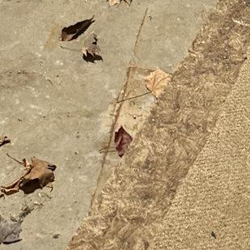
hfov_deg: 11.1
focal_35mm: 158
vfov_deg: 8.8
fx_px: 1291
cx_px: 129
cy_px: -529
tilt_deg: -15.7
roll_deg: -1.0
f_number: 1.78
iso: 320
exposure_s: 1/60
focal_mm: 6.76
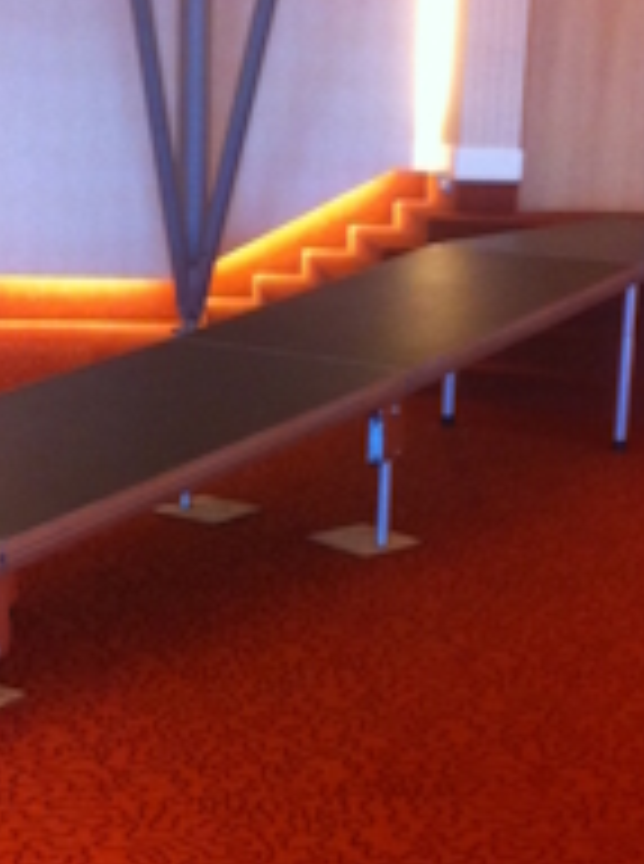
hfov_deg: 20.6
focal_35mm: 71
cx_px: 268
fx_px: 1769
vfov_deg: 27.5
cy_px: 466
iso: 250
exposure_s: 1/15
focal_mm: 3.85
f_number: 2.8
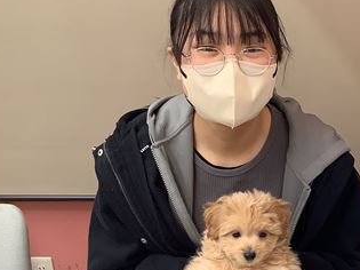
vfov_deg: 24.8
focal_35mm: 59
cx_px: 328
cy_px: 160
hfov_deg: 31.1
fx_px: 613
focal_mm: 3.3
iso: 64
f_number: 2.4
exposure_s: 1/50
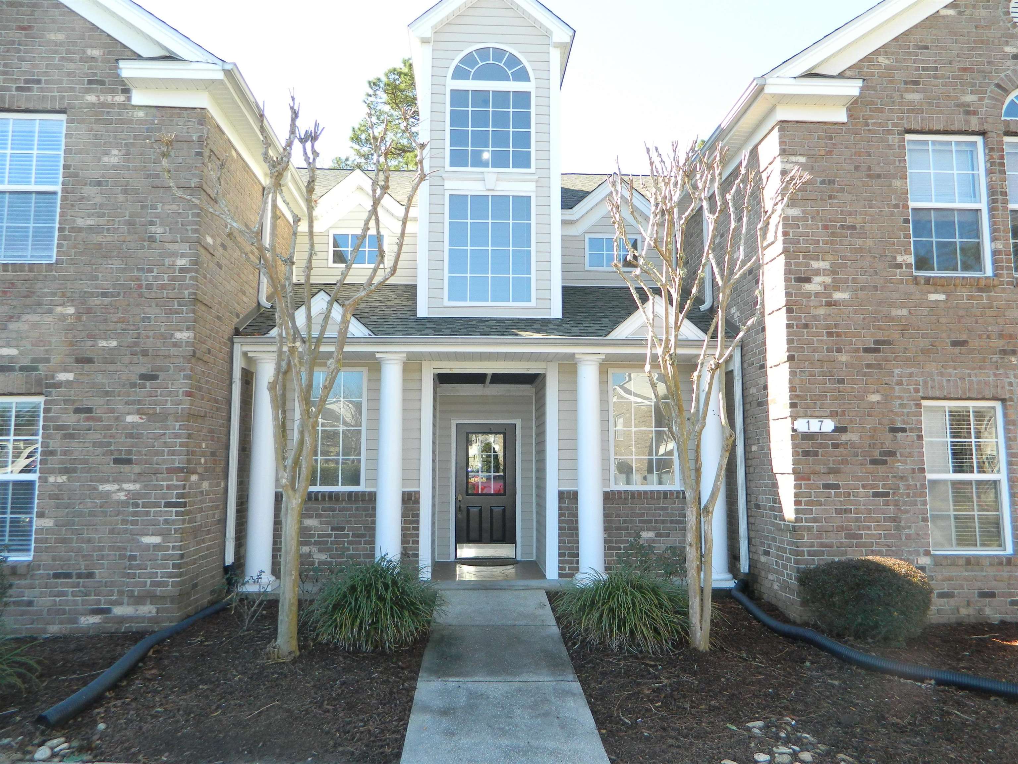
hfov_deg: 69.4
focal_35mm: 25
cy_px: 382
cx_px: 509
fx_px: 735
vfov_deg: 54.9
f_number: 3.1
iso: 110
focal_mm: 4.5
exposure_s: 1/200
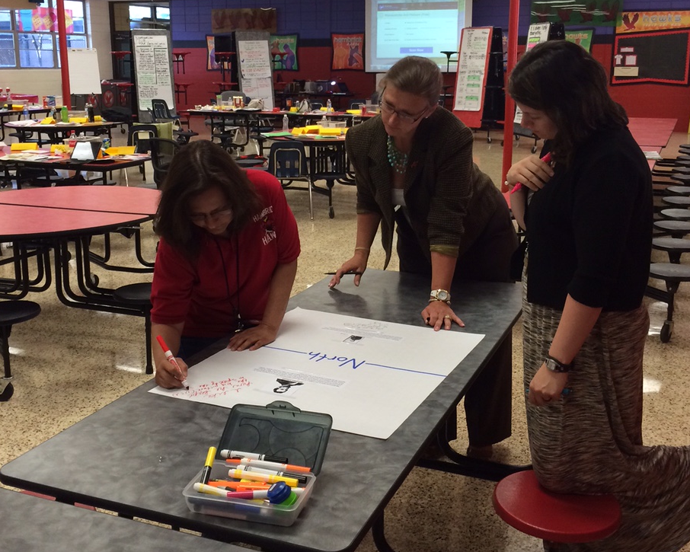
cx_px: 345
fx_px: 817
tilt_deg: -12.1
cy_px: 228
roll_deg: -0.9
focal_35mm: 40
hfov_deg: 45.8
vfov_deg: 37.2
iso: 50
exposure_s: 1/30
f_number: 2.2
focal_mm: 4.15
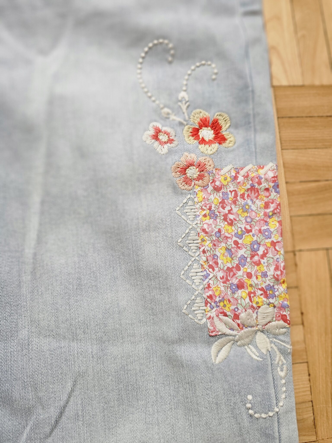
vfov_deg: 73.9
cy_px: 222
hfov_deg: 58.9
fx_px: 294
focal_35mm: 23
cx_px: 166
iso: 250
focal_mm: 6.3
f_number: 1.7
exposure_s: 1/52
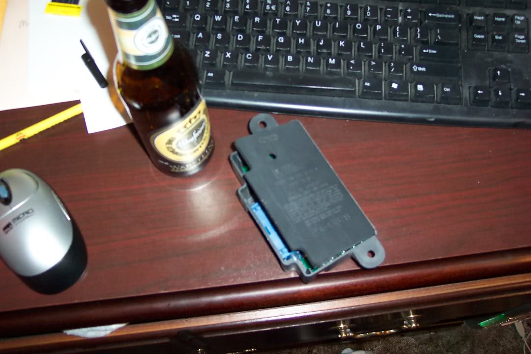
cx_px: 266
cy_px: 177
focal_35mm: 38
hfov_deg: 50.7
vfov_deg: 35.1
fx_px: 560
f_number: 2.8
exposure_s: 1/30
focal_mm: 8
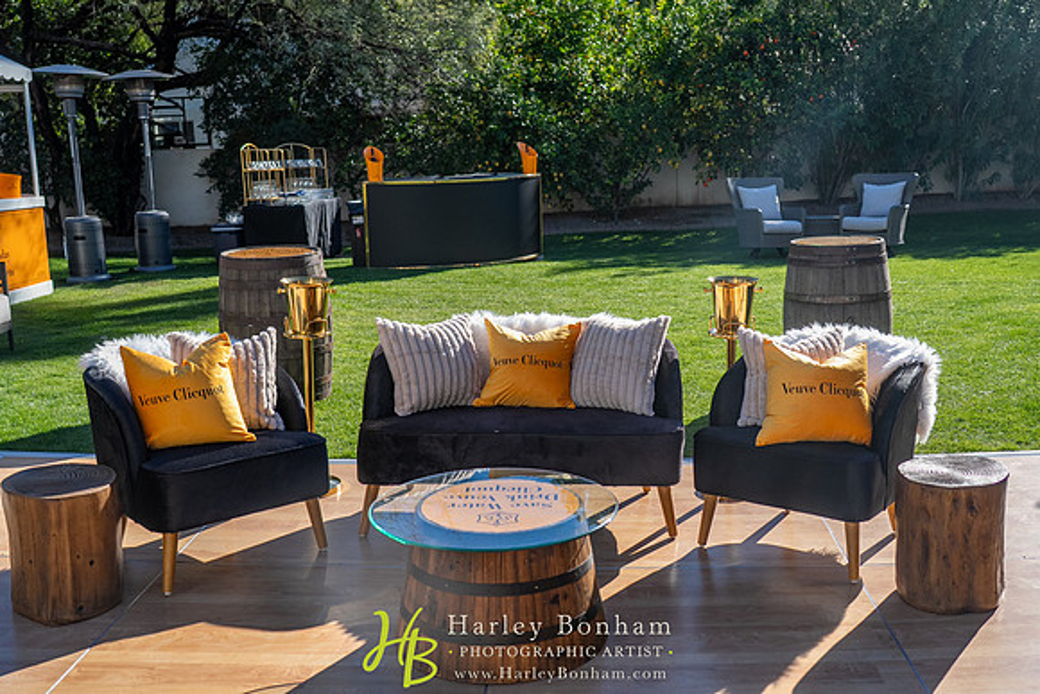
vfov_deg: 36.3
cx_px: 560
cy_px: 320
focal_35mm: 37
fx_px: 1059
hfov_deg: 52.3
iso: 320
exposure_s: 1/1600
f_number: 4
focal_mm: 34
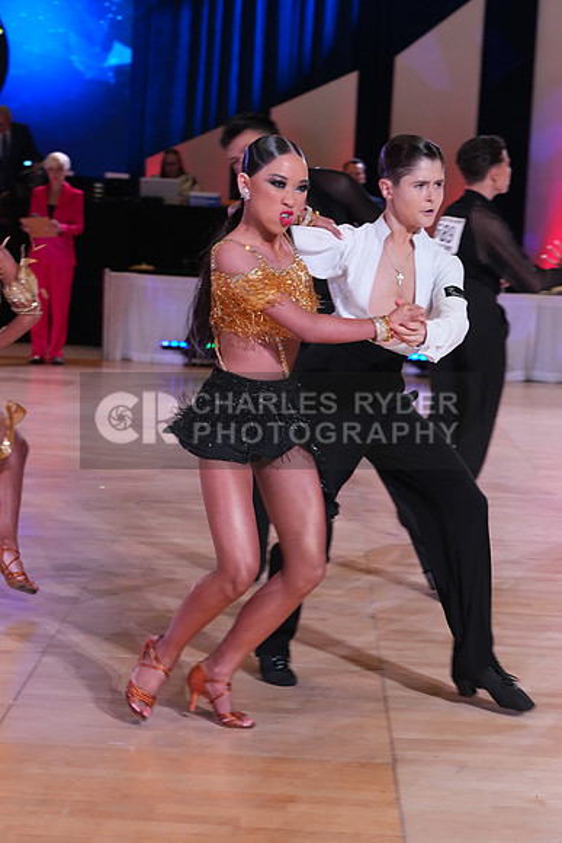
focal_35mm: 80
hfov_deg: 17.1
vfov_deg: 25.4
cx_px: 281
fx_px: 1872
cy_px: 422
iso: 3200
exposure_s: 1/250
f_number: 6.3
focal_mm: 80
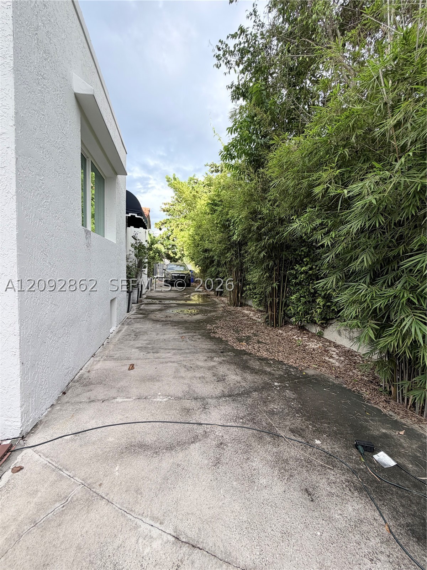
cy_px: 285
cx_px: 214
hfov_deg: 85.7
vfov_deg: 102.1
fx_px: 230
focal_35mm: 14
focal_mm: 2.22
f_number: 2.2
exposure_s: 1/502
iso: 64
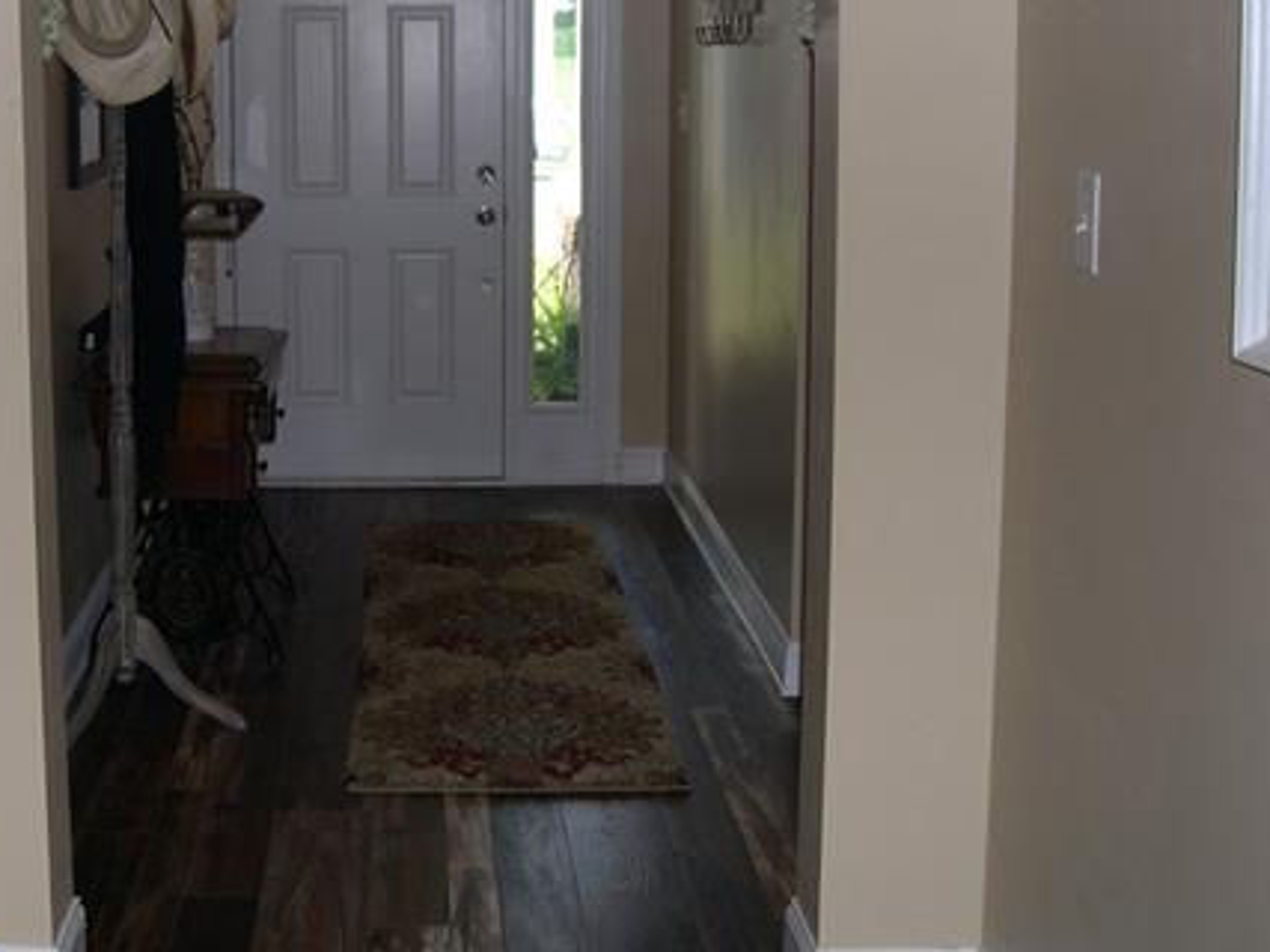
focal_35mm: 57
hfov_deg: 33.2
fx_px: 2091
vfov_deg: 25.6
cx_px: 339
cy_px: 381
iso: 100
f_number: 2.8
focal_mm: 8
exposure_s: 1/60
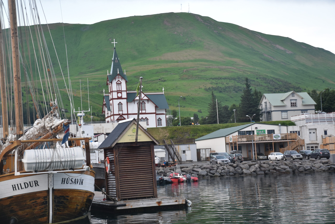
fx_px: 698
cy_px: 112
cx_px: 168
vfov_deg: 18.2
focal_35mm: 75
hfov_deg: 27.0
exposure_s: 1/100
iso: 400
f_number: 4.8
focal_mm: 50
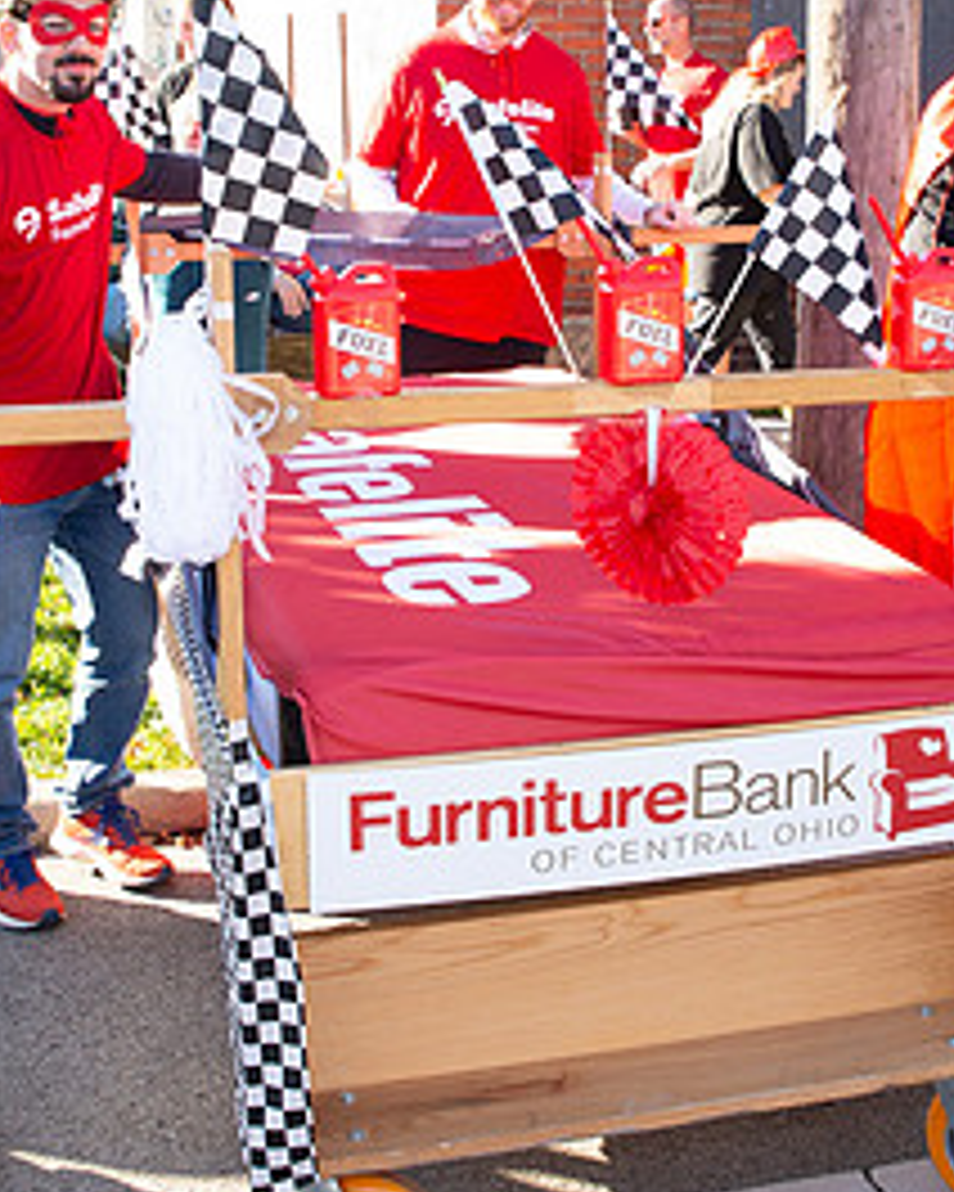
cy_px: 403
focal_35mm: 52
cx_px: 580
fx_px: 1835
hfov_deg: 29.1
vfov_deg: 35.7
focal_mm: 24
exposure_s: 1/200
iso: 500
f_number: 6.3
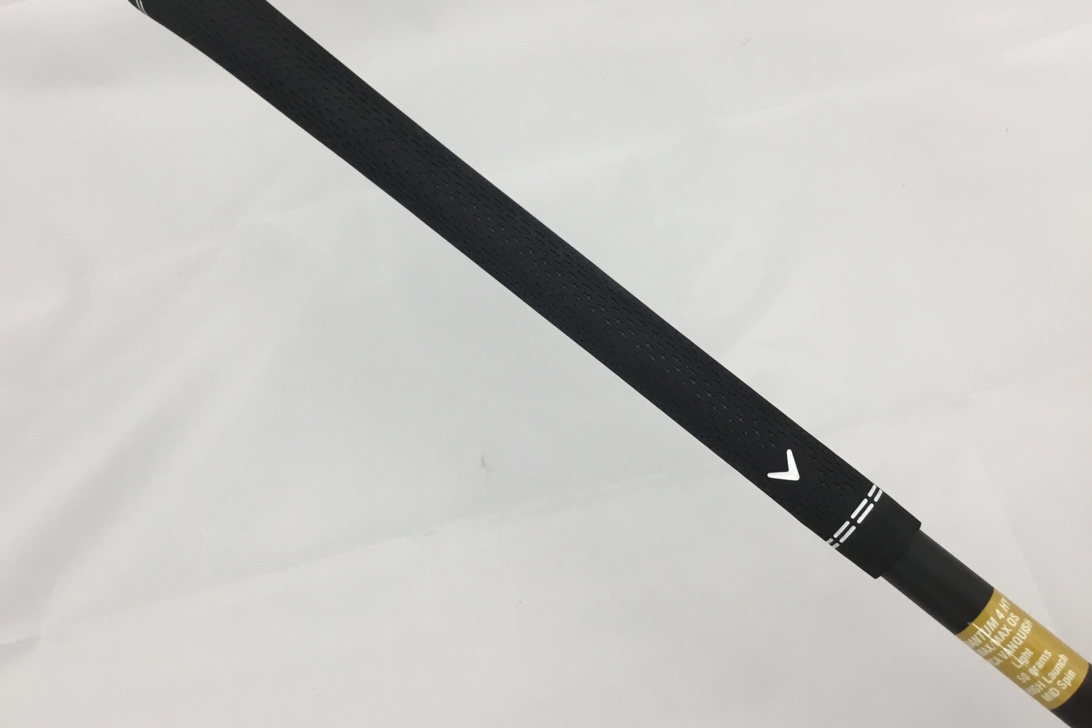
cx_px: 535
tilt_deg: -61.8
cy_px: 328
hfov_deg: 57.2
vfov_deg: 39.9
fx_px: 1001
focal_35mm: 33
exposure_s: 1/33
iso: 32
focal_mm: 3.3
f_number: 2.4
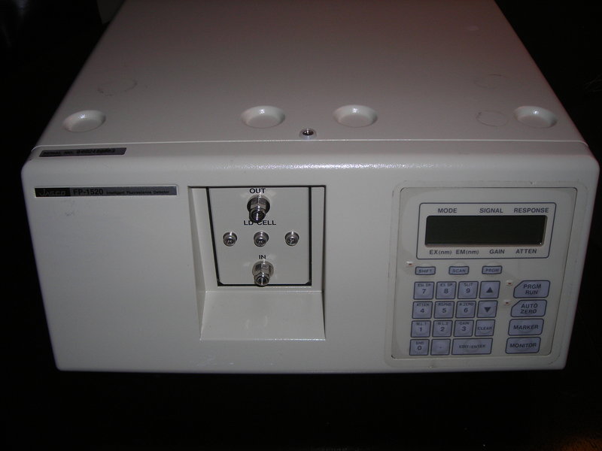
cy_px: 226
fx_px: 661
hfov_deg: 49.0
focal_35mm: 38
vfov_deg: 37.7
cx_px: 301
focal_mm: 6.3
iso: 50
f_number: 3.2
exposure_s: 1/60.1
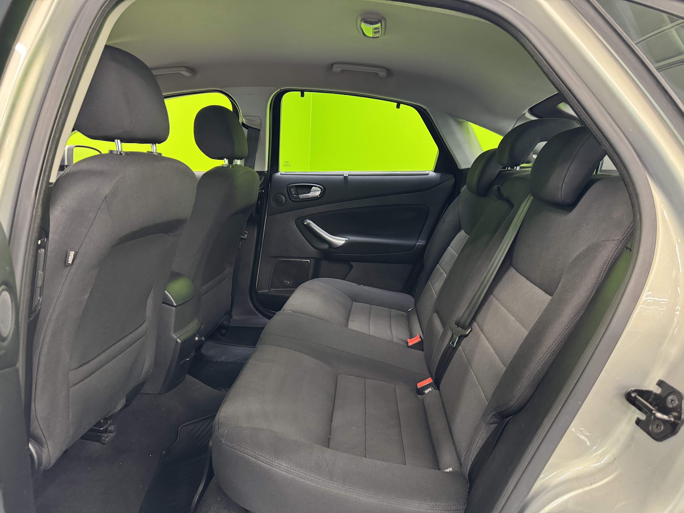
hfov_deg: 71.6
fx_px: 474
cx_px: 342
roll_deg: -2.9
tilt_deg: -11.0
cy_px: 256
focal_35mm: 24
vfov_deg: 56.8
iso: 800
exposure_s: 1/50
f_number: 1.78
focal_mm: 6.76
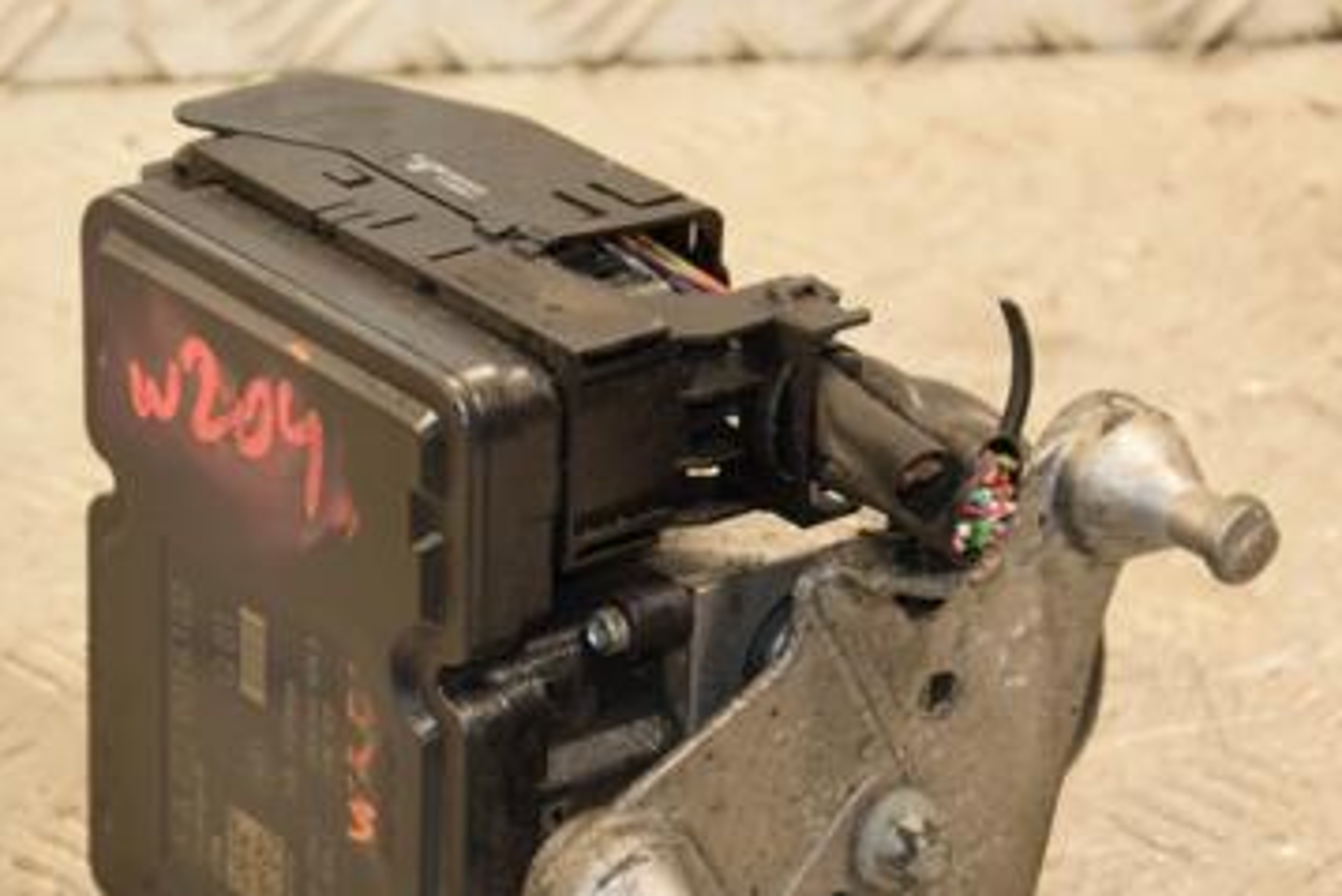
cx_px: 517
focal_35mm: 176
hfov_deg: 11.7
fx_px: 6563
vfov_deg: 7.8
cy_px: 566
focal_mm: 70
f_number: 5.3
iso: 800
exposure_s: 1/125
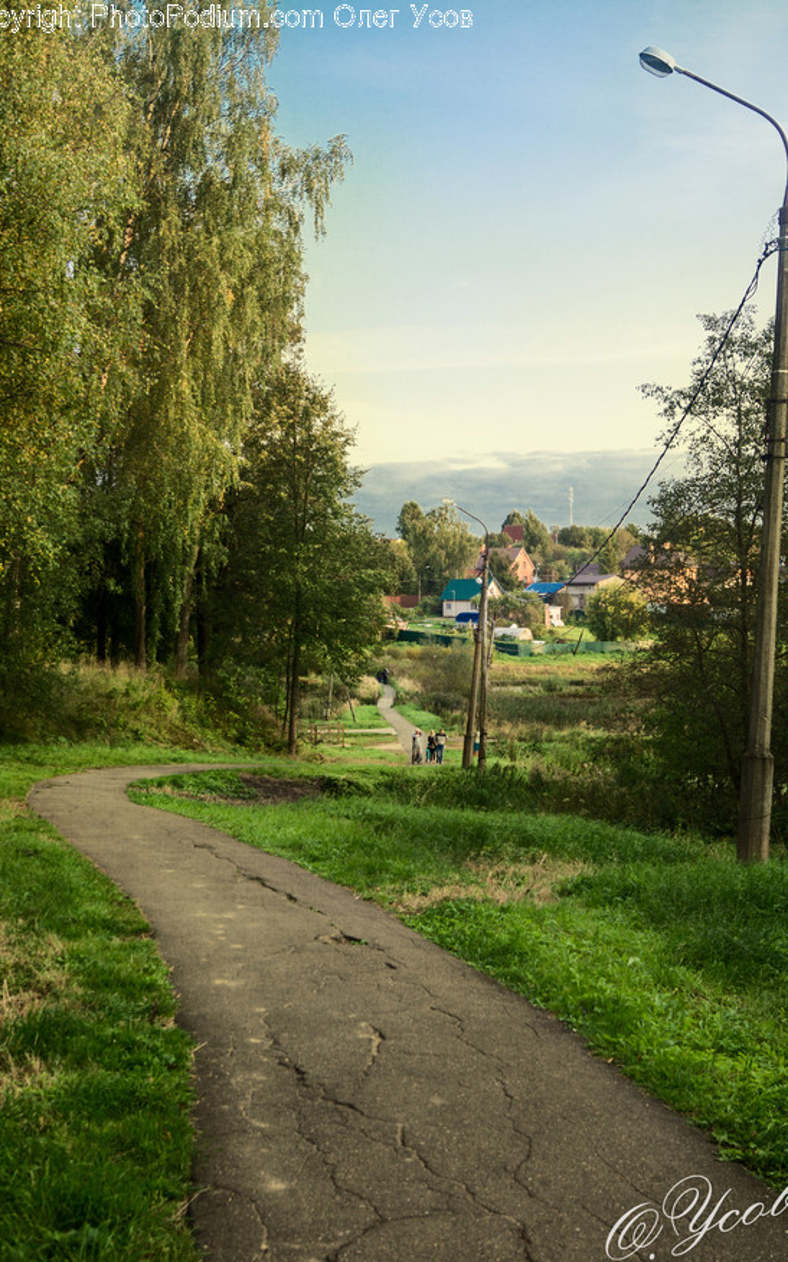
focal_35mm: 44
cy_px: 631
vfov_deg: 45.3
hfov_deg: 29.2
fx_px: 1513
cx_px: 390
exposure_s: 1/80
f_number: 5.6
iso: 100
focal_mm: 28
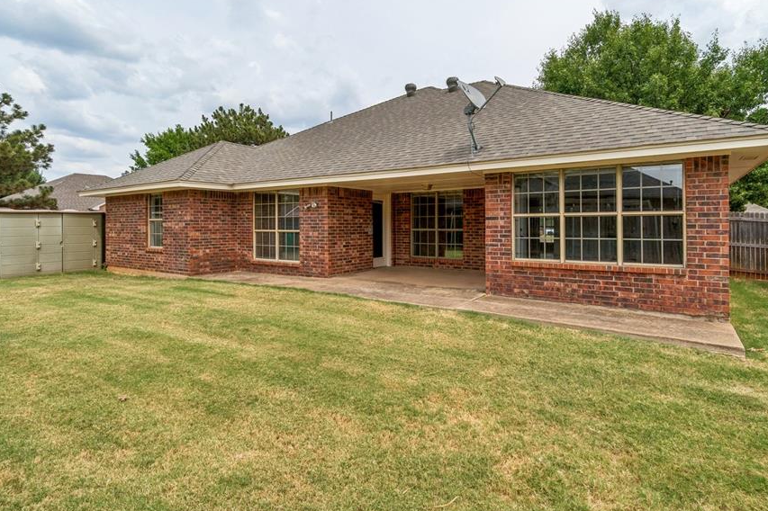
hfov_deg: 90.0
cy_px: 223
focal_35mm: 18
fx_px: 384
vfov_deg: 67.1
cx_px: 399
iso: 100
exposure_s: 1/640
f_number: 9
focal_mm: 10
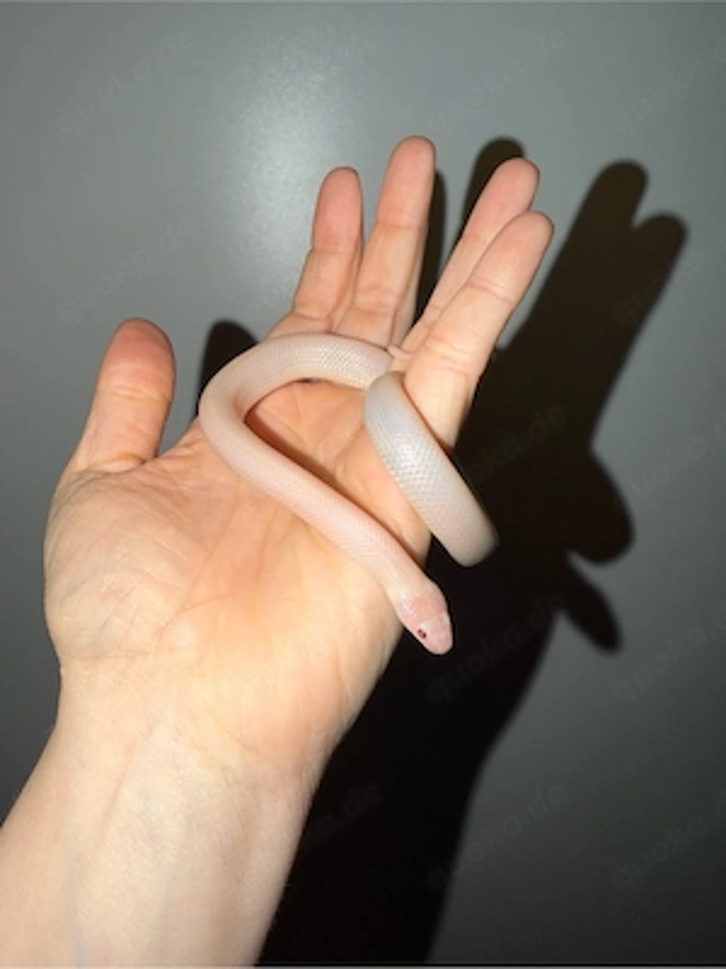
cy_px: 484
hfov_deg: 56.8
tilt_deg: -18.6
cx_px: 363
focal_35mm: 24
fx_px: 671
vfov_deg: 71.6
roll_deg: -2.2
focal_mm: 2.22
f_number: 2.2
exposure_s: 1/52
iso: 12
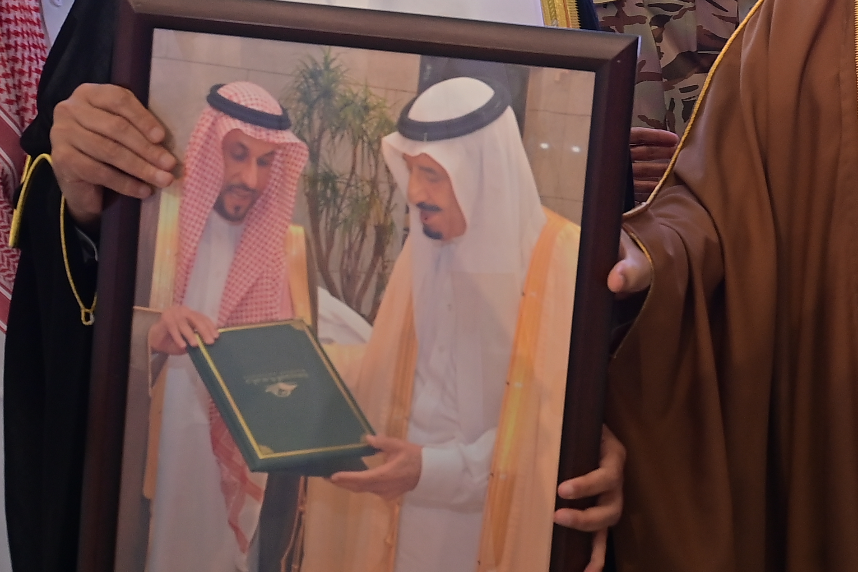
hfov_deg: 24.3
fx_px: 1954
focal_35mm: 82
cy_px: 55
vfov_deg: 16.4
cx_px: 718
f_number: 4
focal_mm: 28
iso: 1250
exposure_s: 1/125
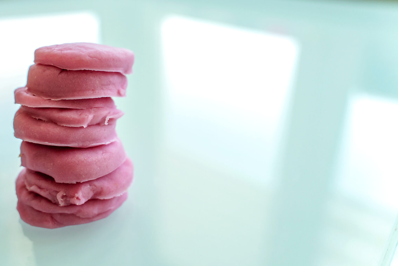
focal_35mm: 30
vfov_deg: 43.6
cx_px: 199
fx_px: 332
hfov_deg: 61.9
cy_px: 133
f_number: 3.5
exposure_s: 1/160
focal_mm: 30
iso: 320
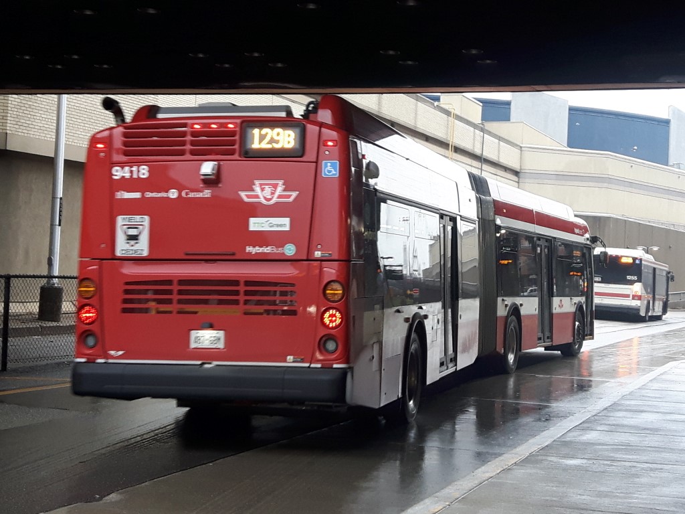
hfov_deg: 58.4
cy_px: 257
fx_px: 613
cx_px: 342
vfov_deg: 45.4
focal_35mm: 31
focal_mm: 3.7
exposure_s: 1/50
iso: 64
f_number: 1.9
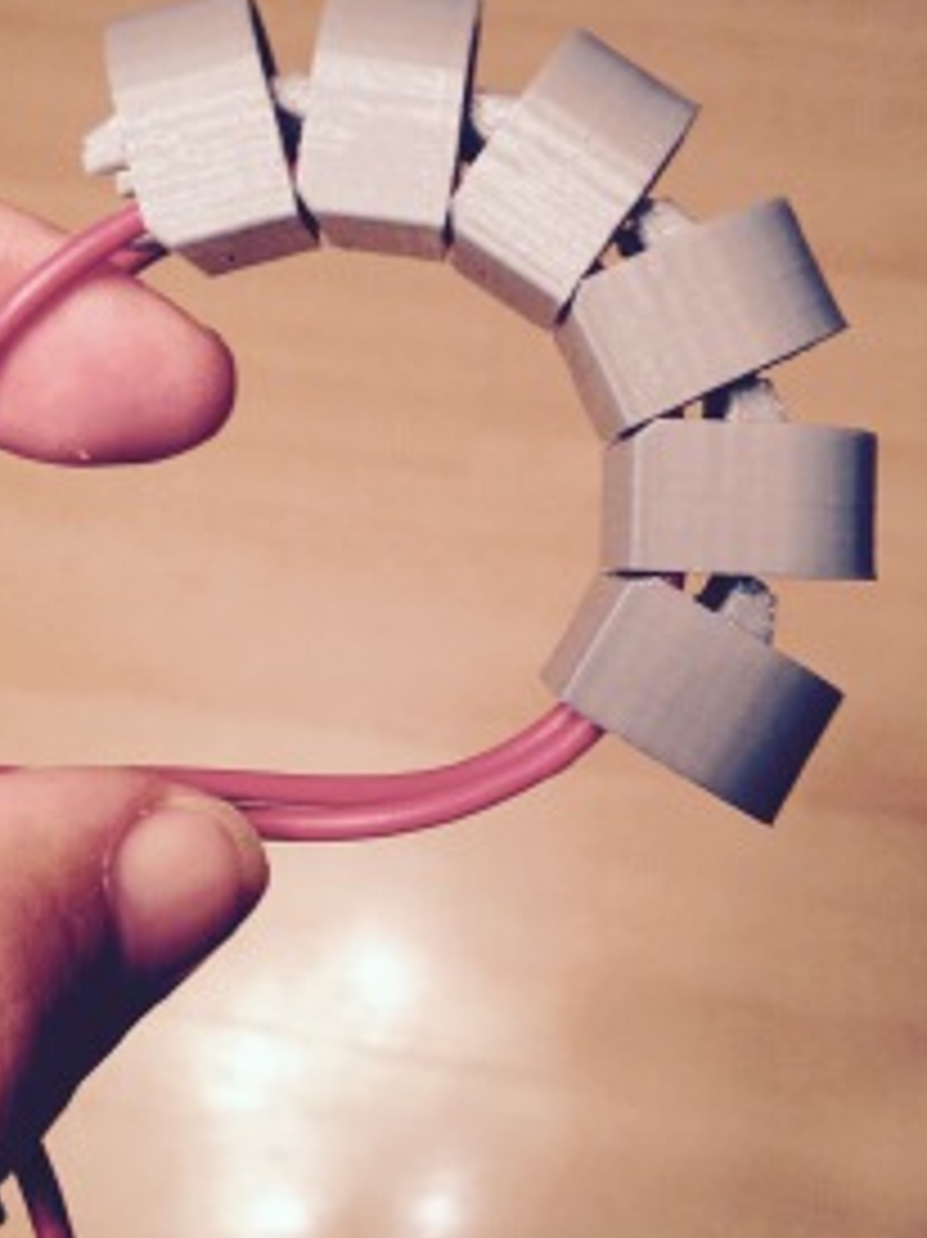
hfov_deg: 30.2
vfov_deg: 39.5
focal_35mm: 48
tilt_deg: -70.4
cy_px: 495
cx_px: 405
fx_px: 1715
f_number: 2.4
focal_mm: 4.12
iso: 100
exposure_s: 1/20
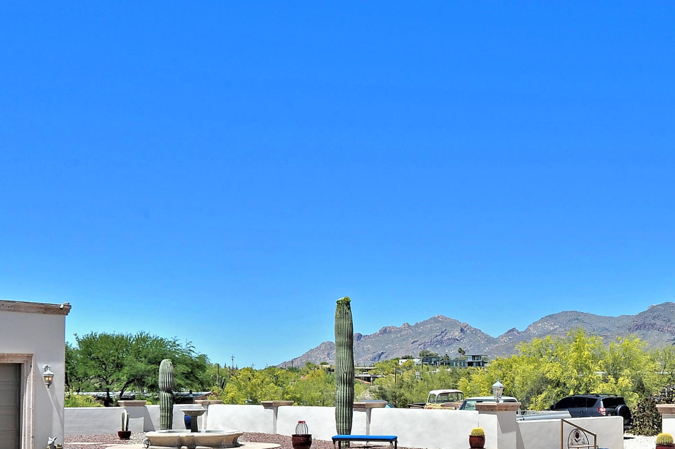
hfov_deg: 42.6
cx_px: 486
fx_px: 843
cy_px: 357
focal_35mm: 45
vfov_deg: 29.2
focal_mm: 21
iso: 320
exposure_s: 1/320
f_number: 11
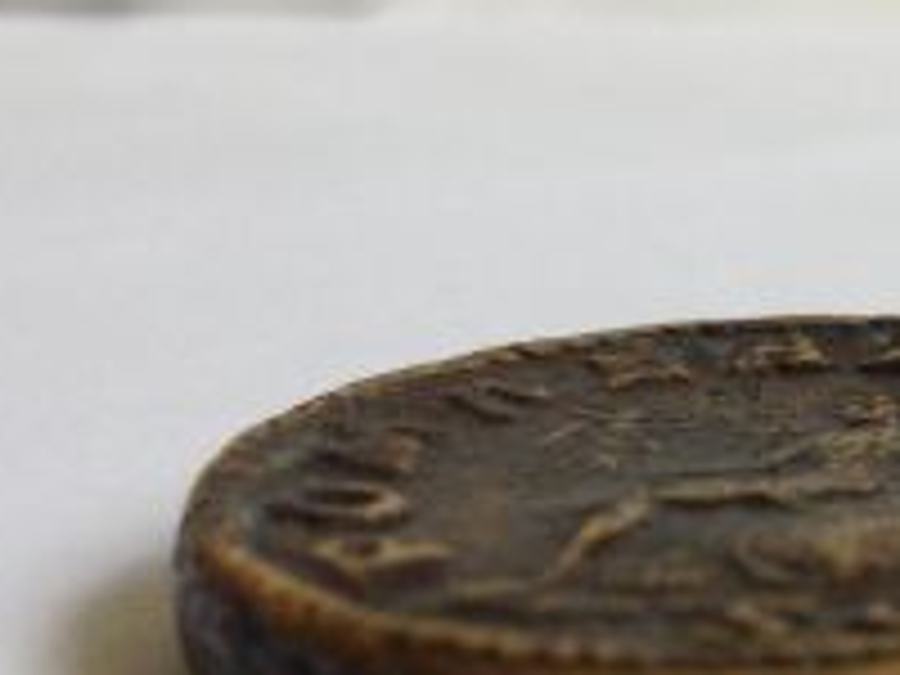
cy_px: 688
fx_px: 2574
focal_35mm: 99
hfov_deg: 18.0
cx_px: 1282
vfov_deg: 14.7
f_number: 2.4
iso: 100
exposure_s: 1/120
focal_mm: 4.13
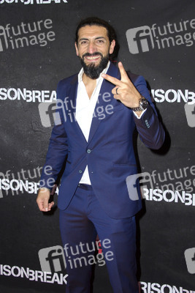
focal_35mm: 40
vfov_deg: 48.4
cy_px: 146
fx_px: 325
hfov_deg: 33.4
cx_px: 98
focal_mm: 40
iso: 800
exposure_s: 1/200
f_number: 6.3
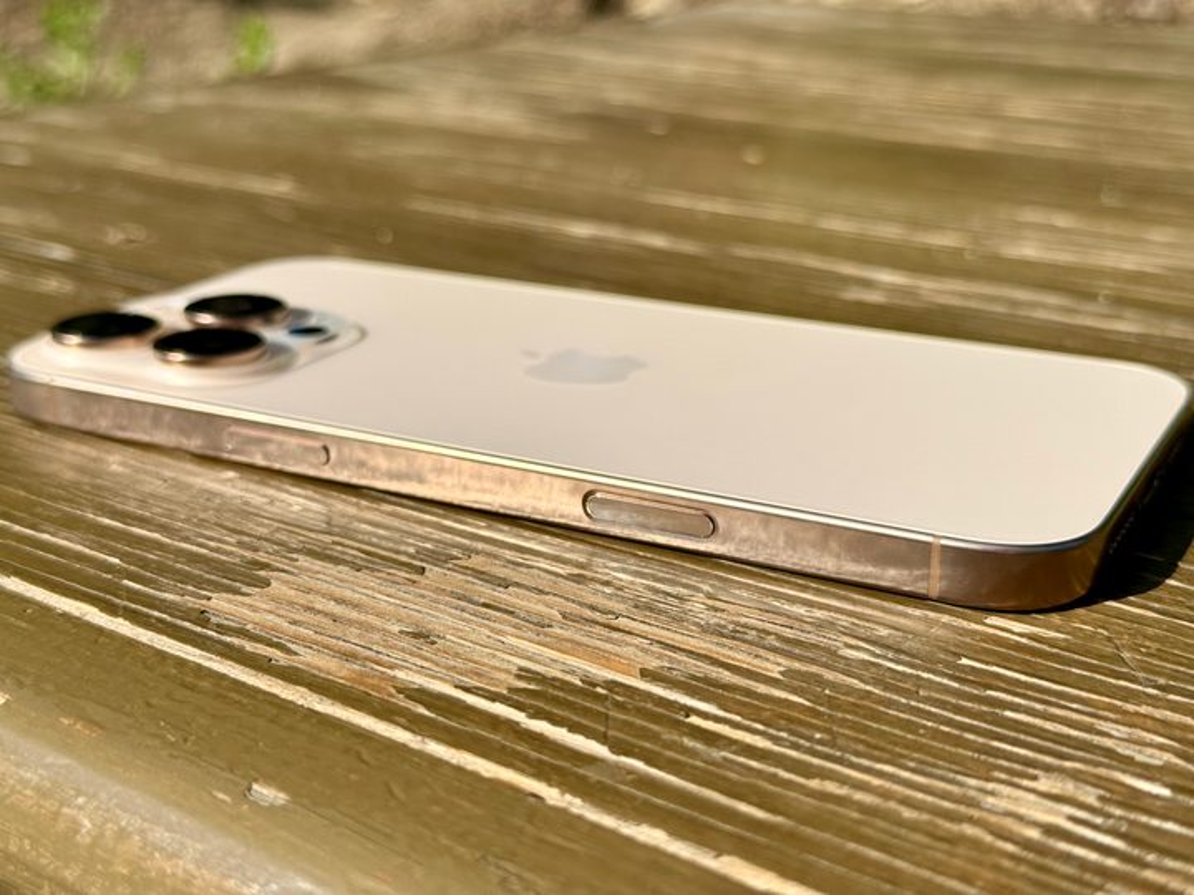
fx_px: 1656
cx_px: 597
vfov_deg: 30.3
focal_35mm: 48
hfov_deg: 39.7
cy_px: 448
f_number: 1.78
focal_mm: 6.76
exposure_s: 1/5208
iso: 64
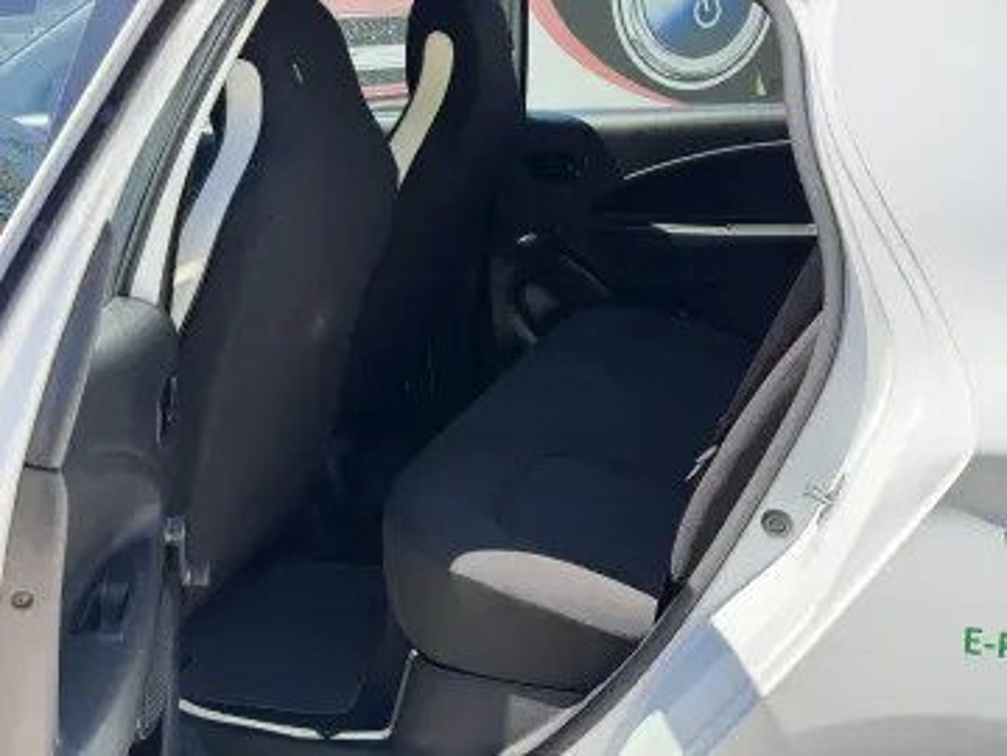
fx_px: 1396
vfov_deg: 30.3
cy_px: 378
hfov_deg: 39.7
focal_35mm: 48
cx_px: 504
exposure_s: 1/1133
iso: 80
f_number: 1.78
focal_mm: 6.76
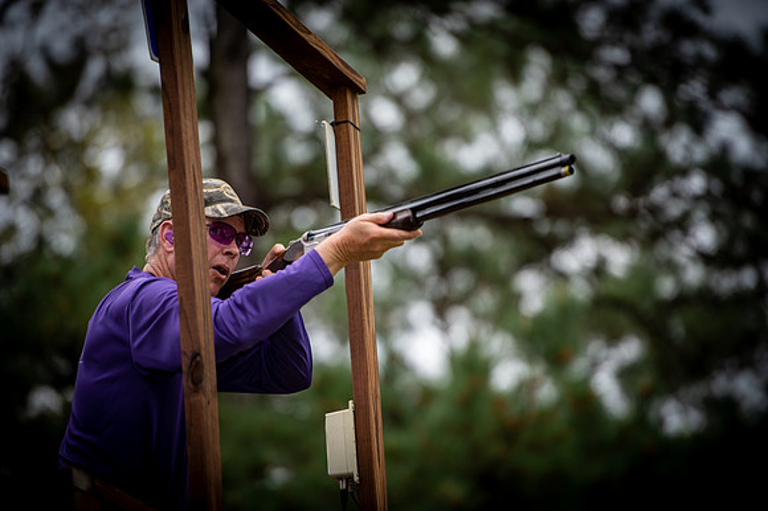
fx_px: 4264
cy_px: 256
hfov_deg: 10.3
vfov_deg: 6.9
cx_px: 384
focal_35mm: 200
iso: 100
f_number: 2.8
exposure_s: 1/320
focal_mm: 200
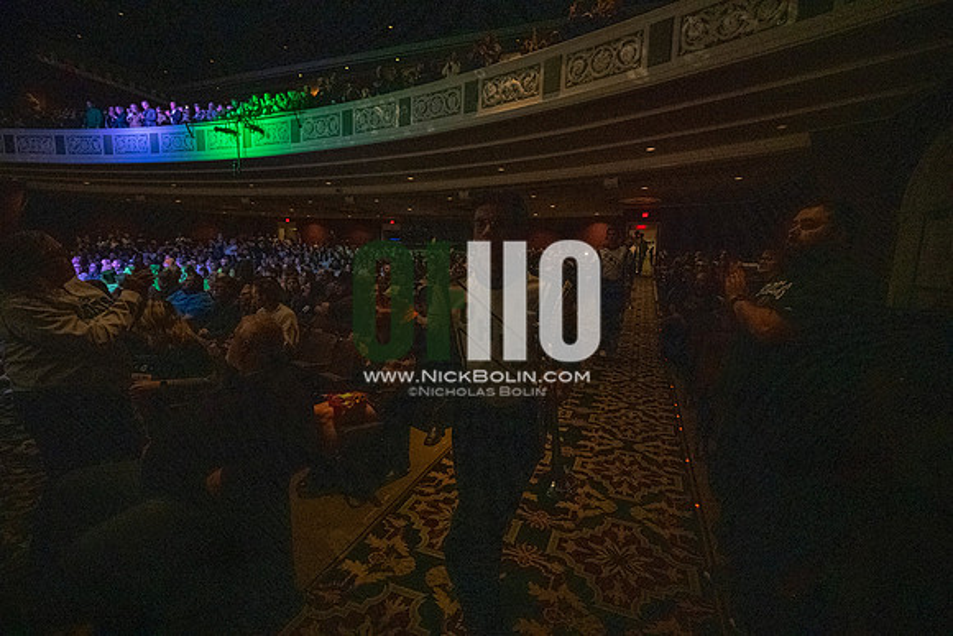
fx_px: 410
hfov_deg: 98.5
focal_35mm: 16
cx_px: 476
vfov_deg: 75.5
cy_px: 318
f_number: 4
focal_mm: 15.5
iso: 10000
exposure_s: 1/500
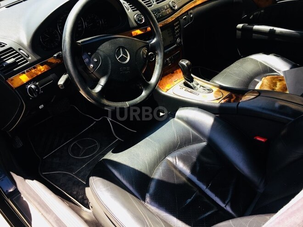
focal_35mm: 29
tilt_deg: -36.8
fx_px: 254
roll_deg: -0.3
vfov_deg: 48.2
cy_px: 114
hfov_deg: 61.7
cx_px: 152
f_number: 2.2
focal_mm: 4.15
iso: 32
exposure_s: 1/157
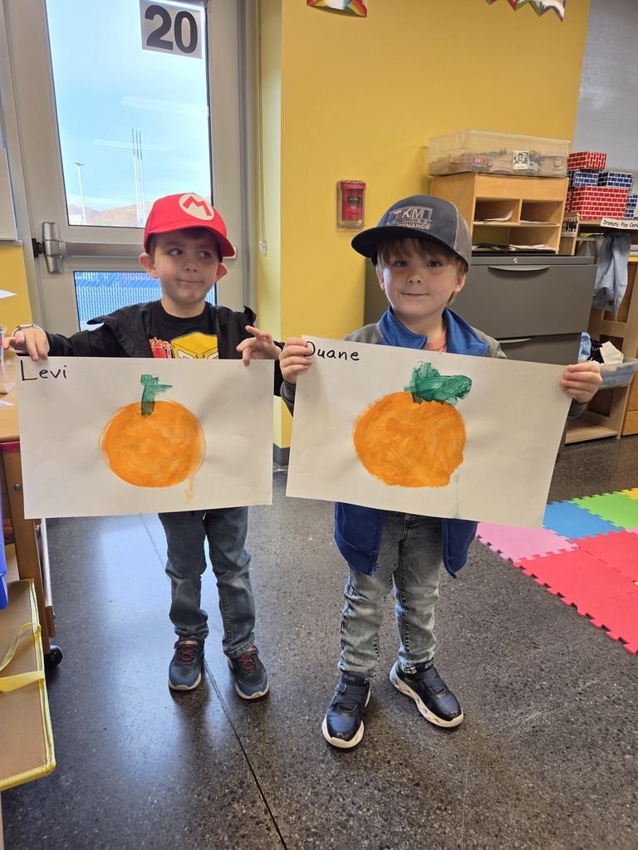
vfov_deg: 73.9
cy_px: 425
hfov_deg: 58.9
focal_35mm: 23
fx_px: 565
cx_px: 319
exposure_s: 1/75.1
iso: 32
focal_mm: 5.4
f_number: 1.8
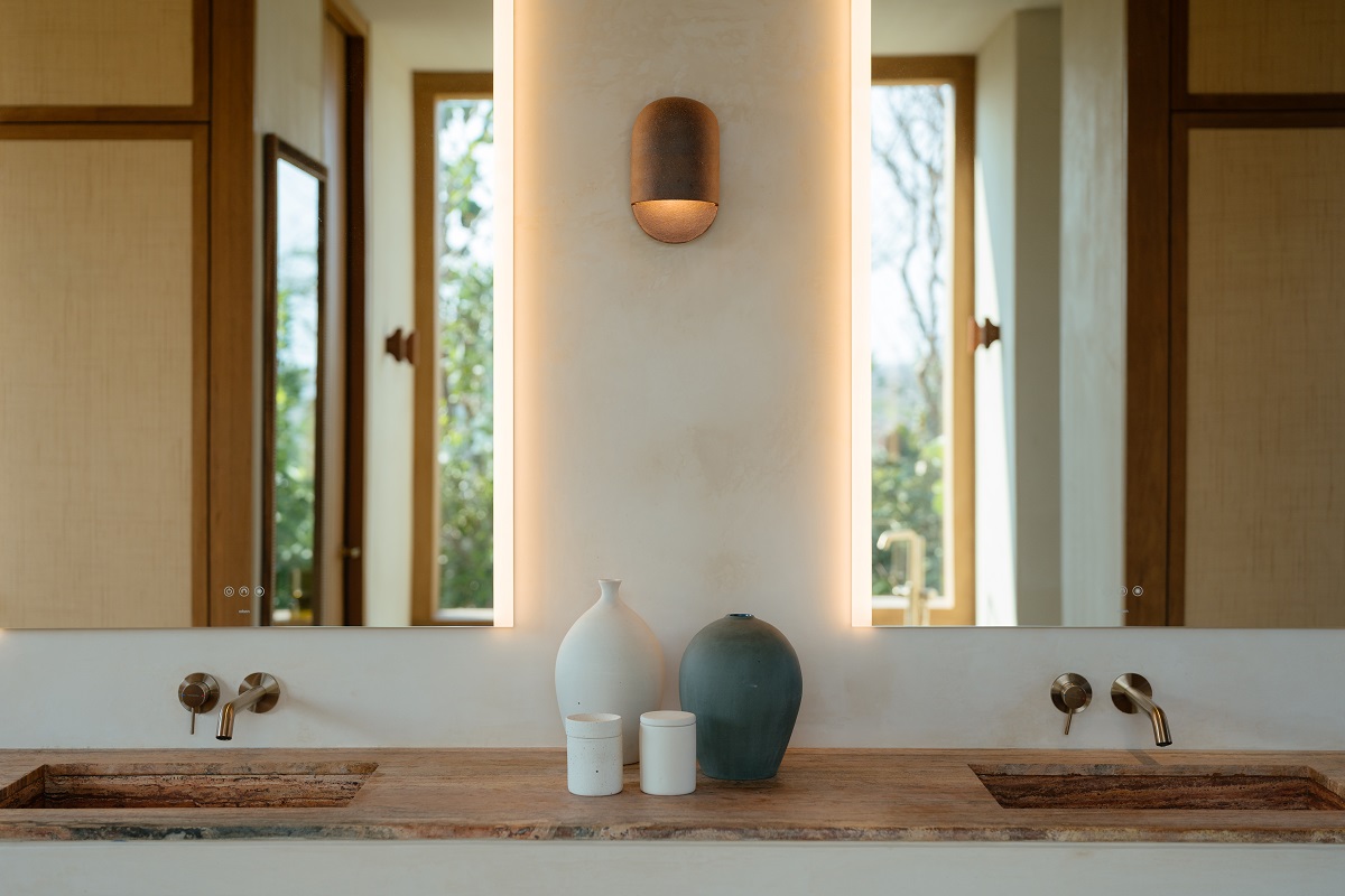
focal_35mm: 50
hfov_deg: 39.6
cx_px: 672
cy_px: 448
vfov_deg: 27.0
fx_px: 1868
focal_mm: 50
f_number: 2.2
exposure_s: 1/800
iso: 200
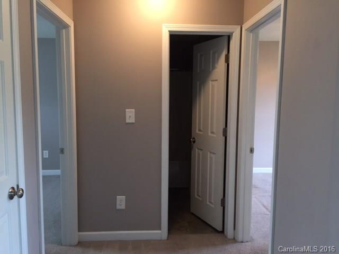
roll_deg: -0.7
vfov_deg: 48.2
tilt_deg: -7.0
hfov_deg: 61.7
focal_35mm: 29
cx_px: 170
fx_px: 284
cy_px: 127
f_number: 2.2
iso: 125
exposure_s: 1/30
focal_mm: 4.15
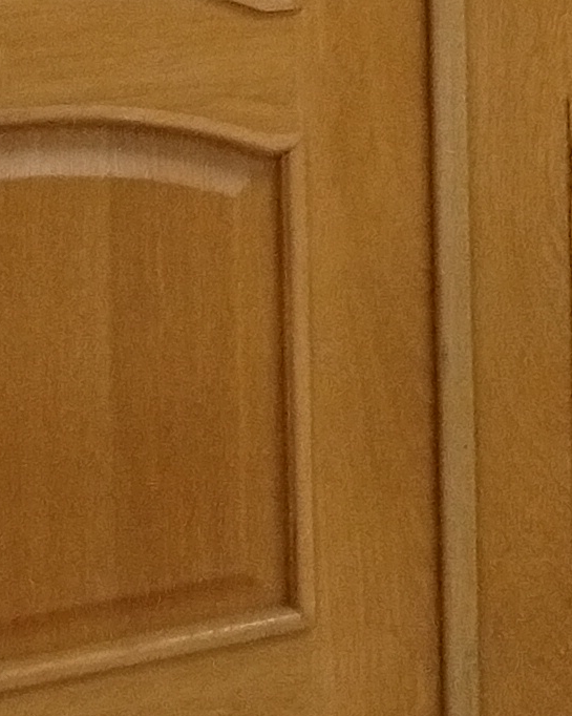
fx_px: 3346
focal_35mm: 158
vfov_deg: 11.5
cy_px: -512
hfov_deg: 9.0
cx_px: 1296
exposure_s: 1/33.3
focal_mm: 3.98
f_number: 1.8
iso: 662
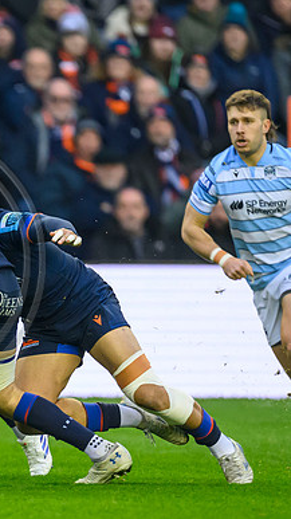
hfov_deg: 1.2
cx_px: -100
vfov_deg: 2.1
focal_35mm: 1053
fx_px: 14479
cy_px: 389
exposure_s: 1/1600
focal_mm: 400
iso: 4000
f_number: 3.2
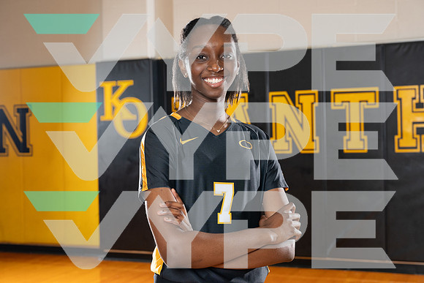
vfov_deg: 25.1
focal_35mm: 54
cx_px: 212
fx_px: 636
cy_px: 142
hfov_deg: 36.9
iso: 1250
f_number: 5.6
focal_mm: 54
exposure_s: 1/250
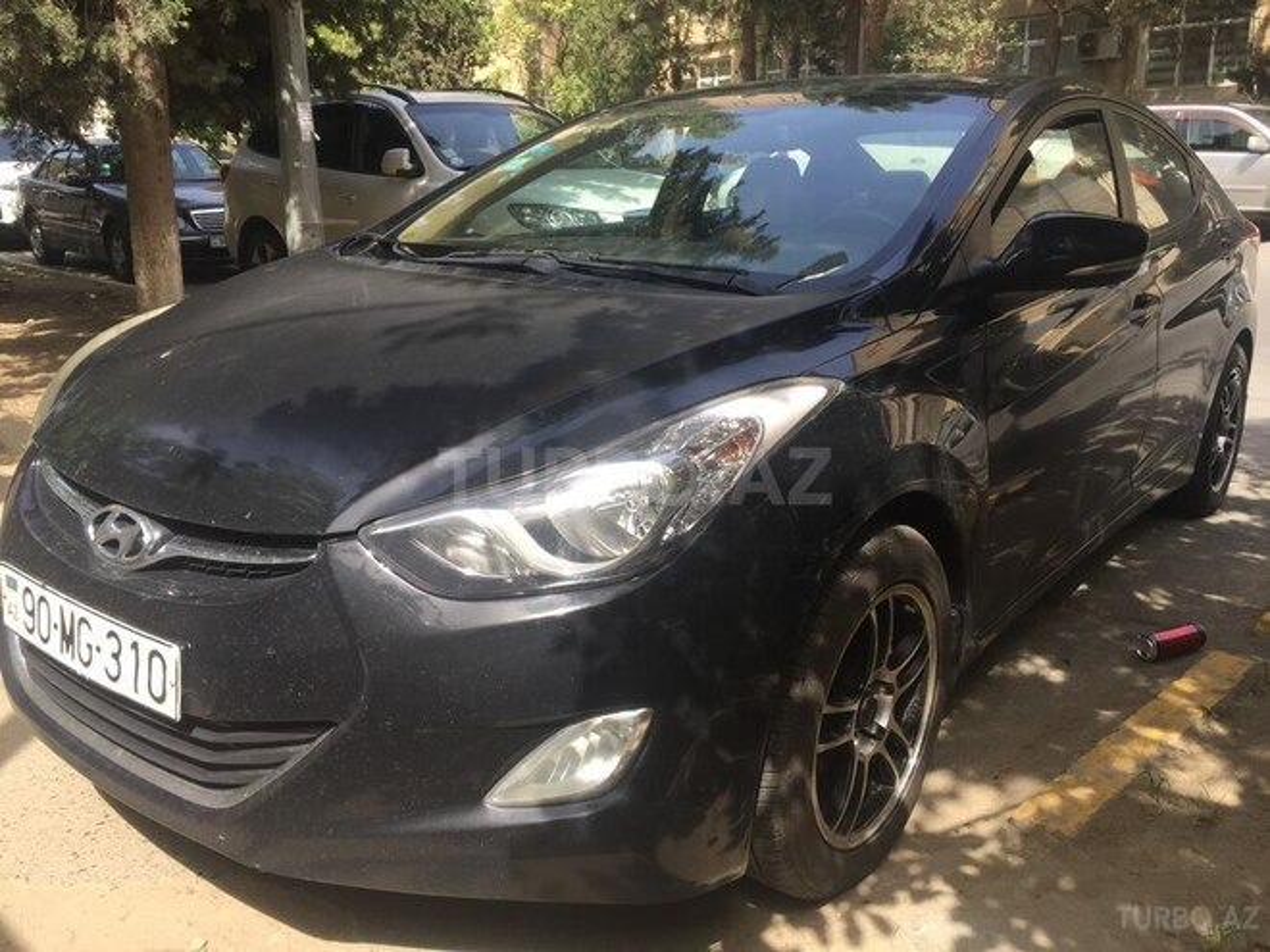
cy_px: 476
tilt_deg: -13.4
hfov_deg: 61.7
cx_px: 635
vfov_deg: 48.2
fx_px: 1064
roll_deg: -1.5
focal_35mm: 29
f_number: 2.2
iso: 32
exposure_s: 1/534
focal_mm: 4.15
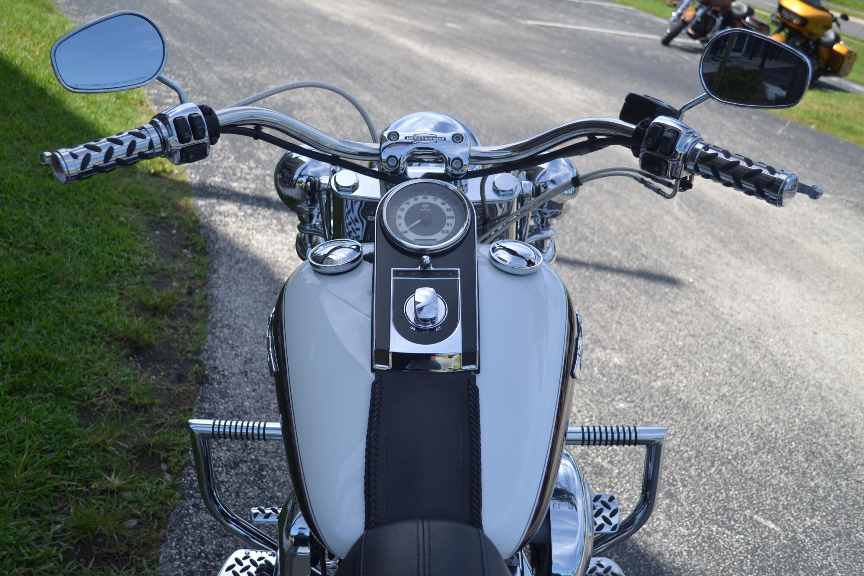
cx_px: 432
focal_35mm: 36
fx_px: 864
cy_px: 288
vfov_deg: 36.9
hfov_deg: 53.1
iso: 100
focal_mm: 24
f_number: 4
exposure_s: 1/500
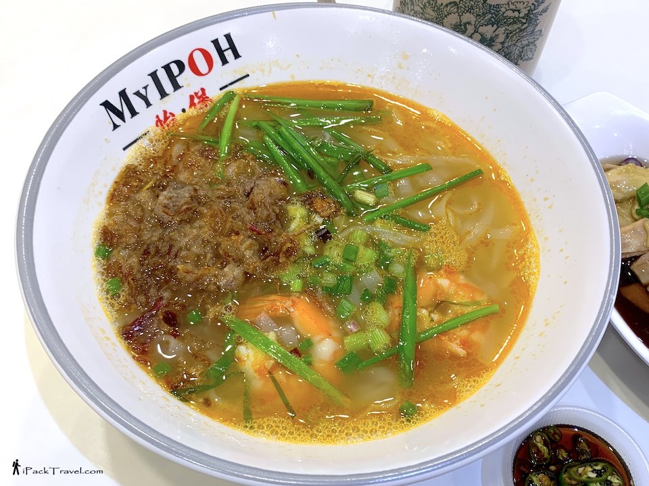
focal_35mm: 26
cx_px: 324
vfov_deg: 53.1
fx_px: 487
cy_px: 243
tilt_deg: -55.6
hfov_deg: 67.3
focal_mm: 4.25
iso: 50
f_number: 1.8
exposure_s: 1/48
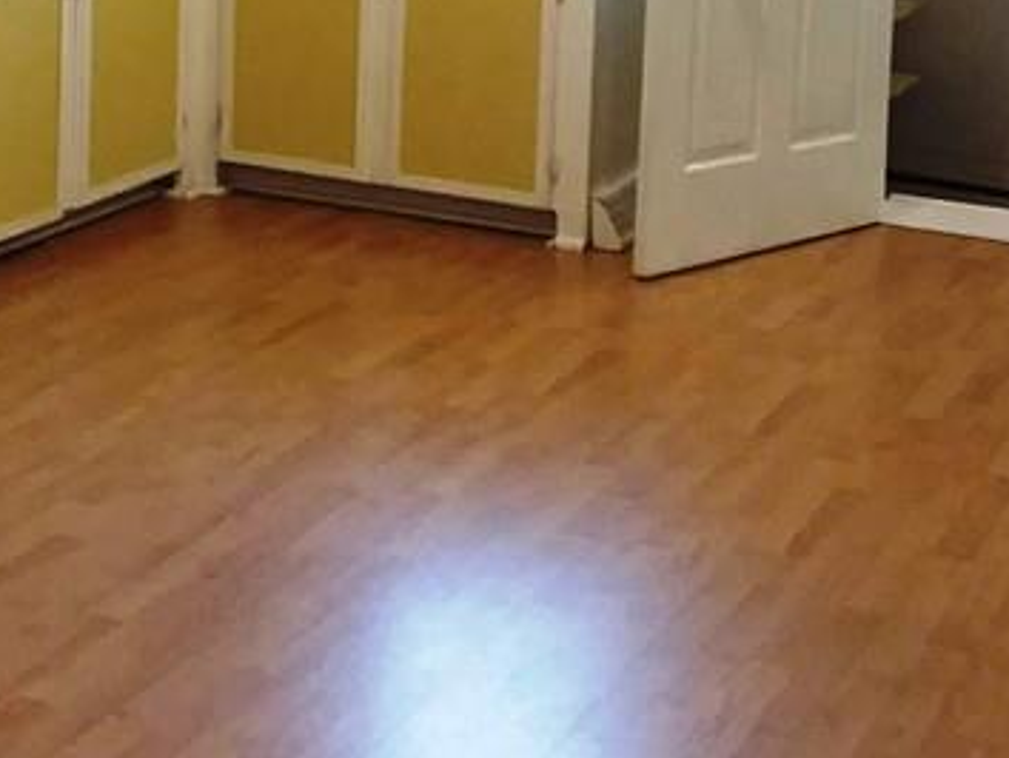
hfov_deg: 24.7
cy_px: -105
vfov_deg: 18.1
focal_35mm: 78
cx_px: 259
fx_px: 2275
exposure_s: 1/30
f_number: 1.9
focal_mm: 2.91
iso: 160
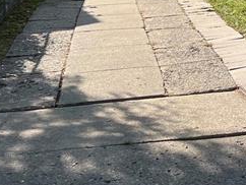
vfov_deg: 12.5
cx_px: 380
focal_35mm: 110
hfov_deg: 16.2
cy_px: -125
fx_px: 782
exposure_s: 1/1477
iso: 50
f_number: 1.6
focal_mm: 5.1
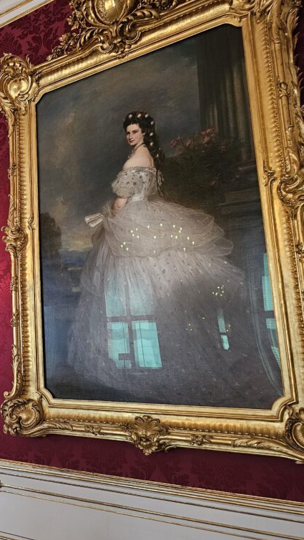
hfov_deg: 30.9
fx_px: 487
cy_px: 272
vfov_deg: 58.0
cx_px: -31
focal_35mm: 34
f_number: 1.7
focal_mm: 6.3
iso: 500
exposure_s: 1/100
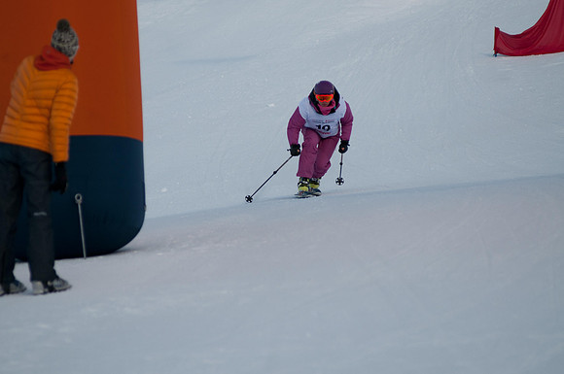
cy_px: 187
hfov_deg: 7.4
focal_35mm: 278
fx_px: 4341
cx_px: 282
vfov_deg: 4.9
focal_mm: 185
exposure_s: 1/1250
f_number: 3.2
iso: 200
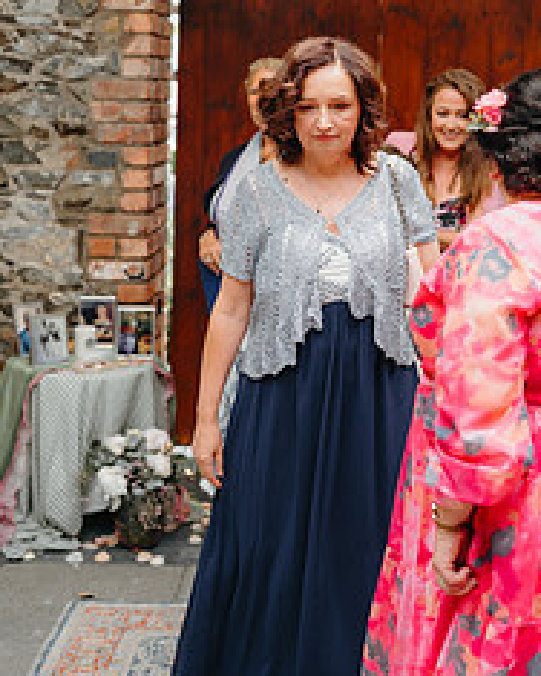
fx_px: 1261
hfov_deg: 24.1
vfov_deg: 29.5
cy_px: 152
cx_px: 348
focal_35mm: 63
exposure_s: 1/200
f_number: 2
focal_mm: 35
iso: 100
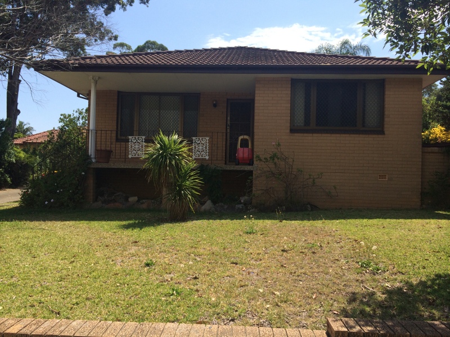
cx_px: 225
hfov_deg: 60.0
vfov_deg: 46.8
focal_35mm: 30
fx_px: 390
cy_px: 168
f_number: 2.2
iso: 40
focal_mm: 4.12
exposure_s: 1/1642
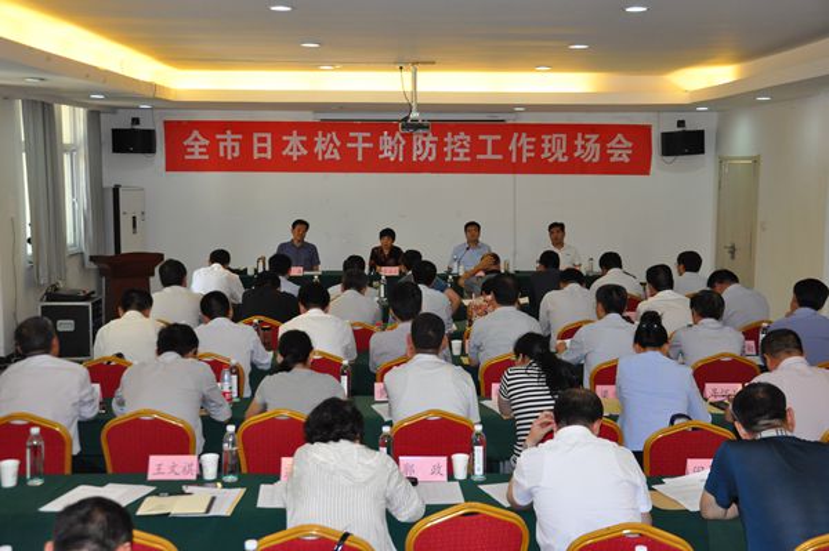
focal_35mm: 48
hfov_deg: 41.1
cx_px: 414
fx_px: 1104
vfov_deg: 28.0
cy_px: 276
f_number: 4.5
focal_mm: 32
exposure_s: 1/60
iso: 1250
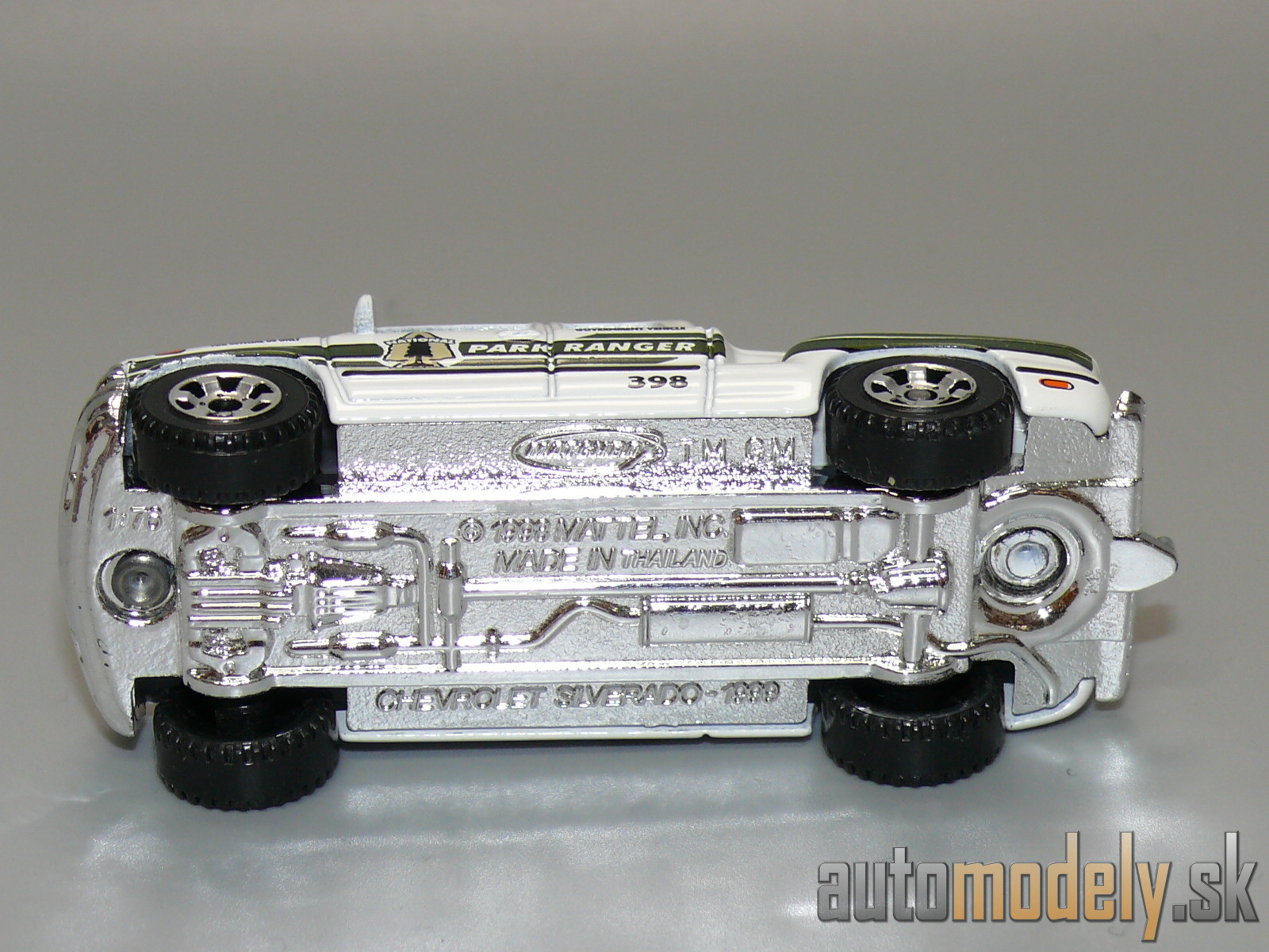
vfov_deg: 12.8
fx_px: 4252
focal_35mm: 116
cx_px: 634
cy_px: 476
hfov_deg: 17.0
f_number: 4
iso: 100
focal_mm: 14.3
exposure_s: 1/30
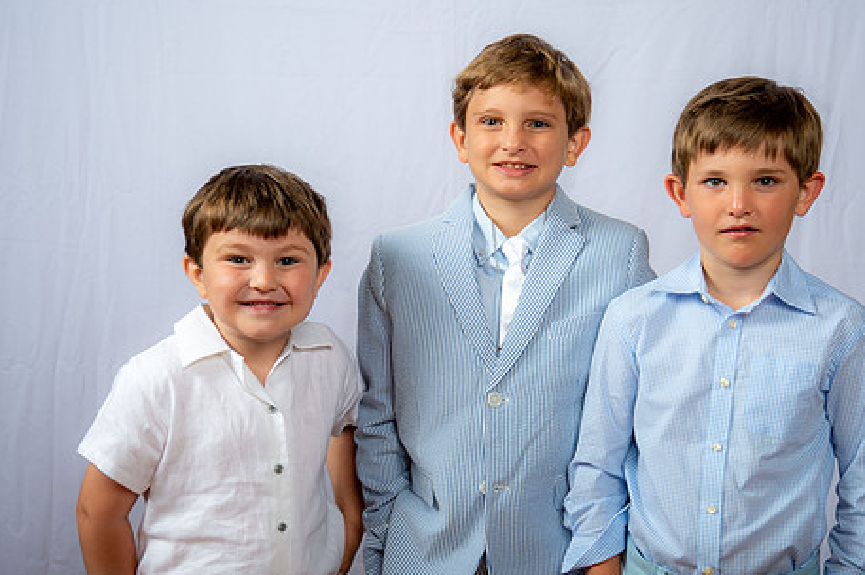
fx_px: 1585
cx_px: 490
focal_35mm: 66
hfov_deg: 30.5
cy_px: 346
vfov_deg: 20.6
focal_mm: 52
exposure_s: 1/200
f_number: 6.3
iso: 250
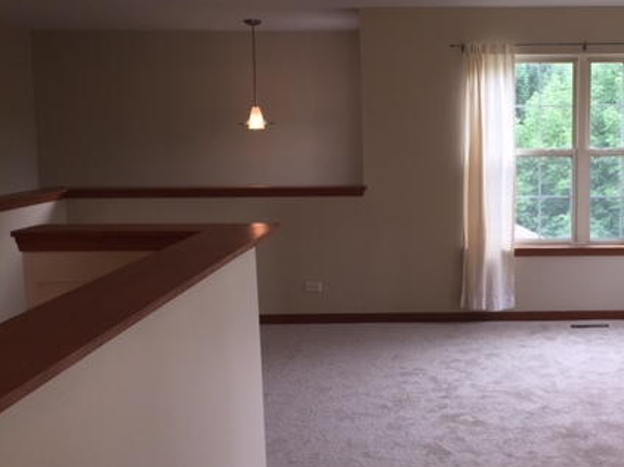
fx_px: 793
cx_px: 460
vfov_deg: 32.8
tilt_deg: -7.0
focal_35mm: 44
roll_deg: -0.4
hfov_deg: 41.8
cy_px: 204
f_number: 2.2
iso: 32
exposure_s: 1/40
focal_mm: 4.15
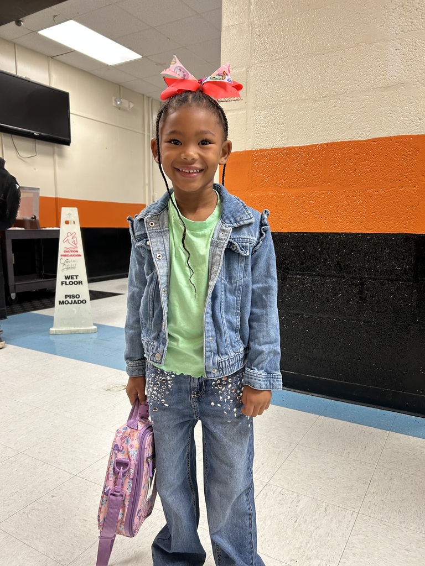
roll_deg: -0.7
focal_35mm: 26
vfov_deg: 67.3
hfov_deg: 53.1
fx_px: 426
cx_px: 212
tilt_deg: -8.5
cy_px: 283
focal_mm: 5.7
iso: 125
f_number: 1.5
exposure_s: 1/60
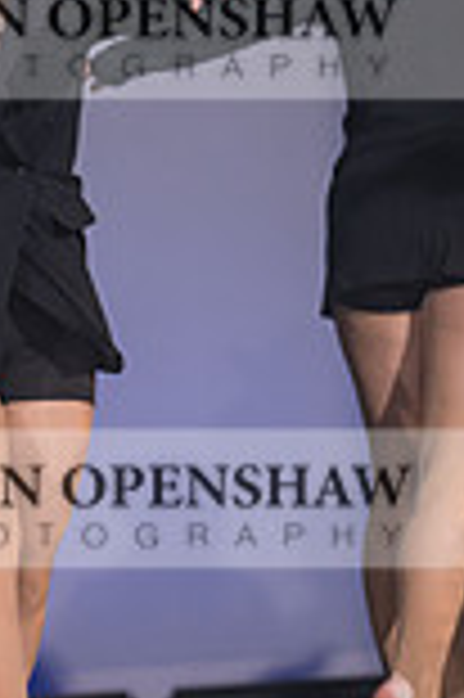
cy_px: 234
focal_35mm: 259
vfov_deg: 8.0
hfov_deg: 5.3
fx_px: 5018
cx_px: 9
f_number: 2.8
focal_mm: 89
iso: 400
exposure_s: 1/500
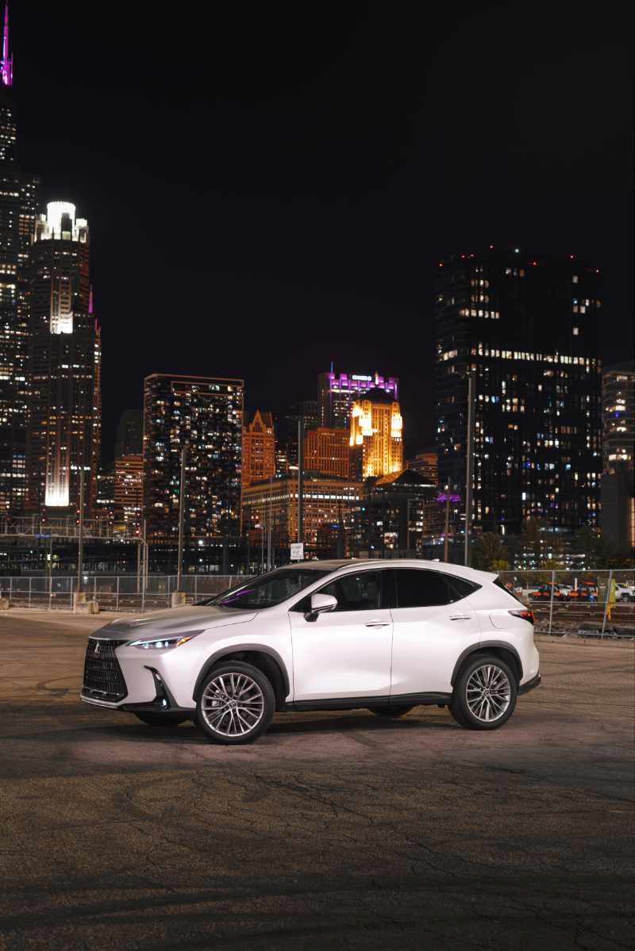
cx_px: 318
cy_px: 476
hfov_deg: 27.0
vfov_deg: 39.6
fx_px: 1322
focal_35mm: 50
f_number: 4
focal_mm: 50
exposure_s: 4
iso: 50
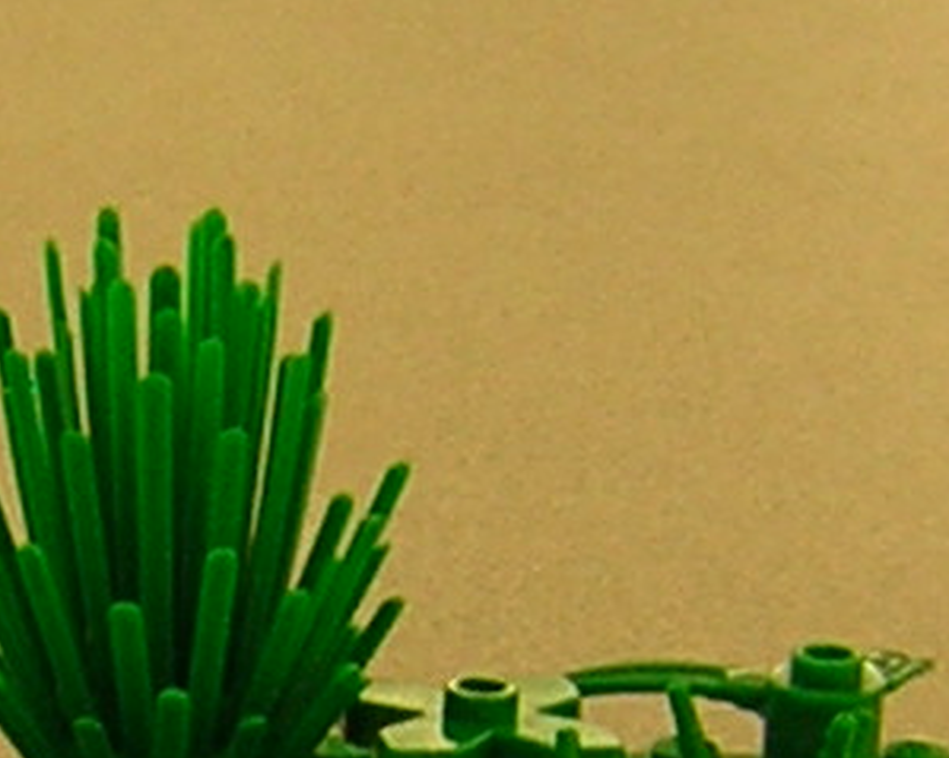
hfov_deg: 10.2
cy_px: 1180
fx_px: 5279
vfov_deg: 8.0
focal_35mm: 188
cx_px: 200
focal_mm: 4.7
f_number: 2.6
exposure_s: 1/8.1
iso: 50
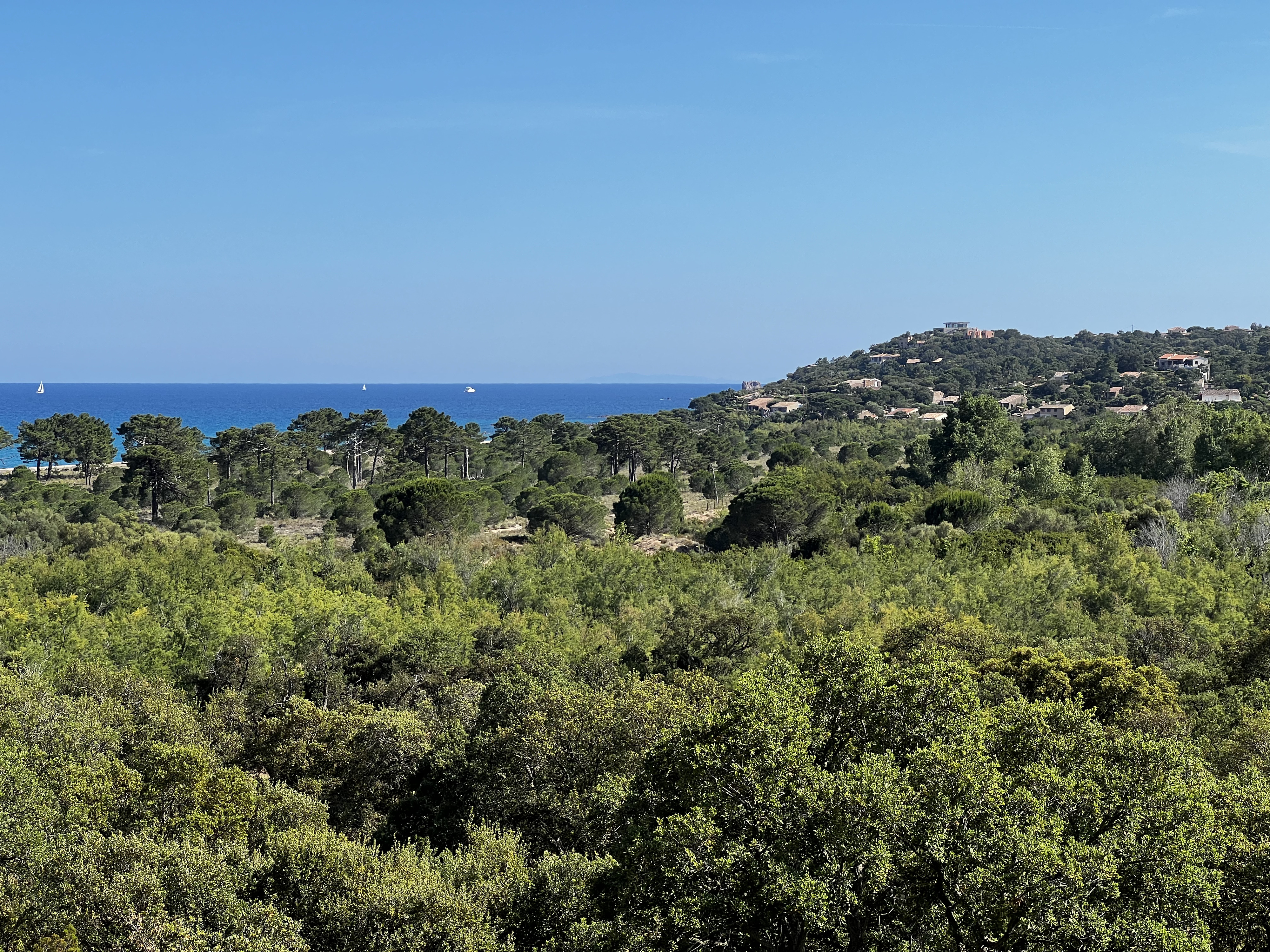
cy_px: 476
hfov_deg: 25.3
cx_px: 635
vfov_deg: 19.1
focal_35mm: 77
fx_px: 2825
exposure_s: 1/681
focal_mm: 9
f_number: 2.8
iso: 32
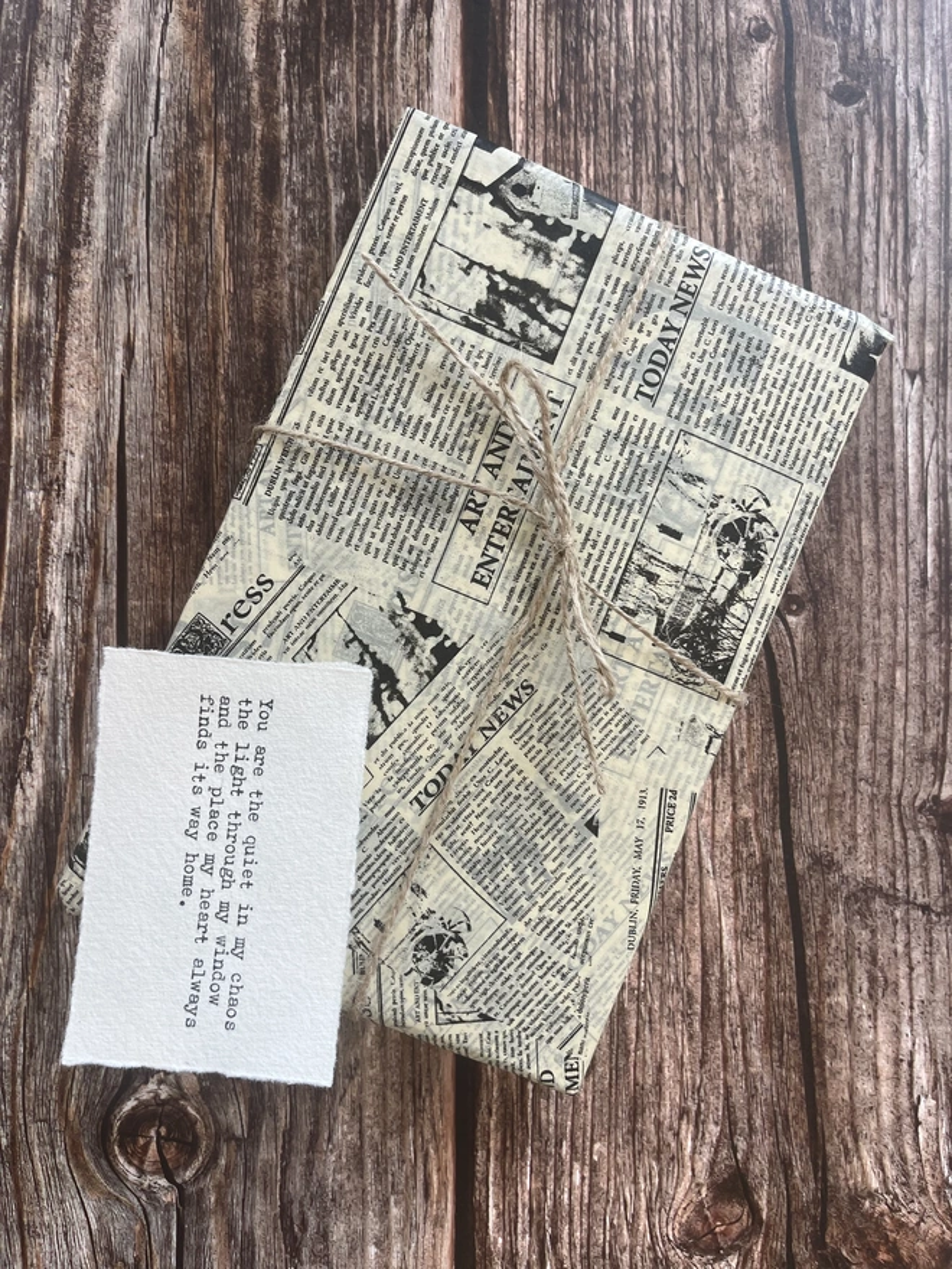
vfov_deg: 67.3
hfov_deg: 53.1
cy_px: 634
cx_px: 476
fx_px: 953
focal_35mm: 26
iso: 32
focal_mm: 5.1
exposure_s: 1/134
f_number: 1.6
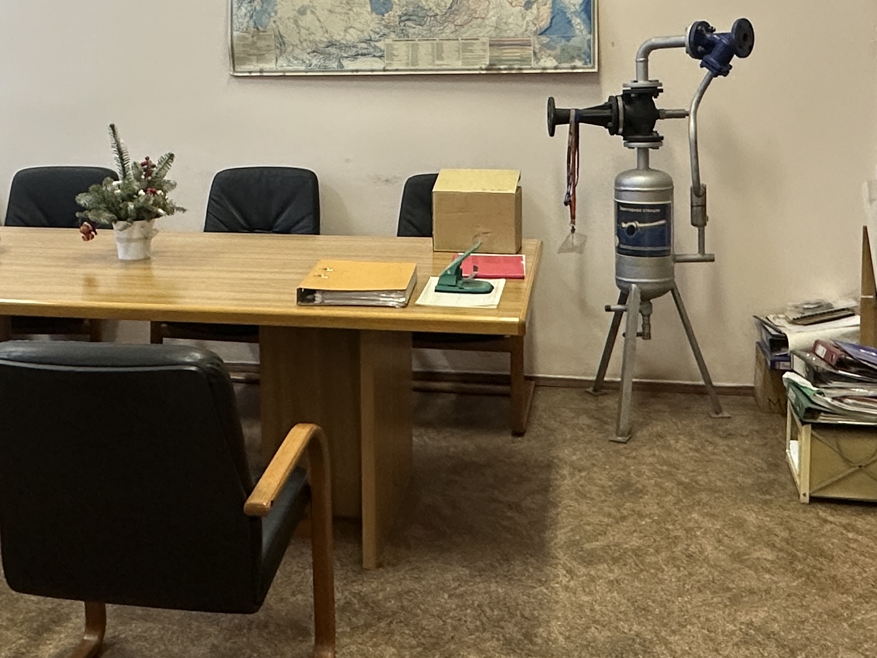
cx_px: 404
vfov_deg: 33.6
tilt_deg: -5.3
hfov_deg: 44.8
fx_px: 1064
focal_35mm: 42
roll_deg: +0.1
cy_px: 153
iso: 250
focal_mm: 2.22
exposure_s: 1/100
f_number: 2.2
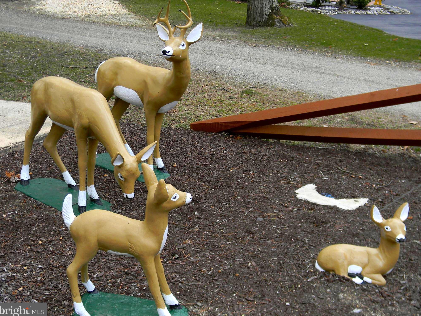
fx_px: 584
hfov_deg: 39.7
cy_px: 158
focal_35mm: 48
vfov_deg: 30.3
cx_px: 210
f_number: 3.9
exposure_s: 1/132
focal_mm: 8.6
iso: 80
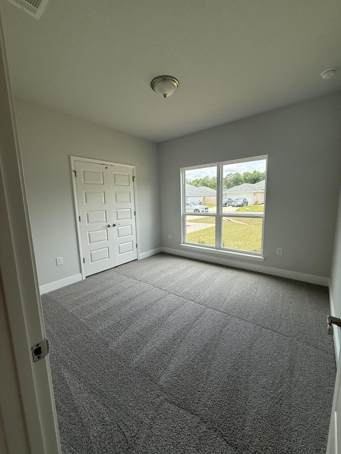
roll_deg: +1.1
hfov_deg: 85.7
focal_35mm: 14
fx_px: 184
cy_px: 227
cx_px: 170
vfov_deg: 102.1
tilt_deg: -8.4
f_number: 2.2
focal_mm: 2.22
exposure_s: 1/338
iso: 64
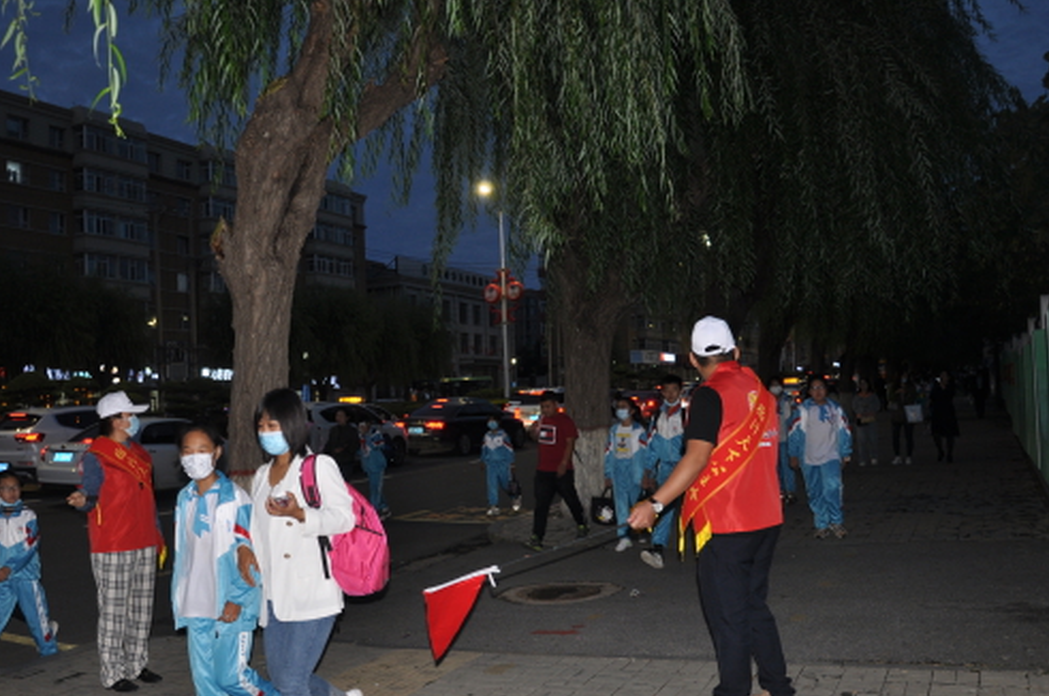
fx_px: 960
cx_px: 447
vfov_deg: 39.8
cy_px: 383
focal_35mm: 33
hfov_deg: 57.0
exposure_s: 1/60
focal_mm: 18
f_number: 3.5
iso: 200
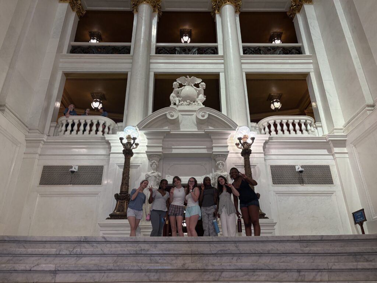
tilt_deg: +25.9
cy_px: 142
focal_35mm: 26
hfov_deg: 67.3
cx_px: 188
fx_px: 283
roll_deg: +0.3
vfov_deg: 53.1
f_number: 1.6
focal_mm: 5.96
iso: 125
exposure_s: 1/60
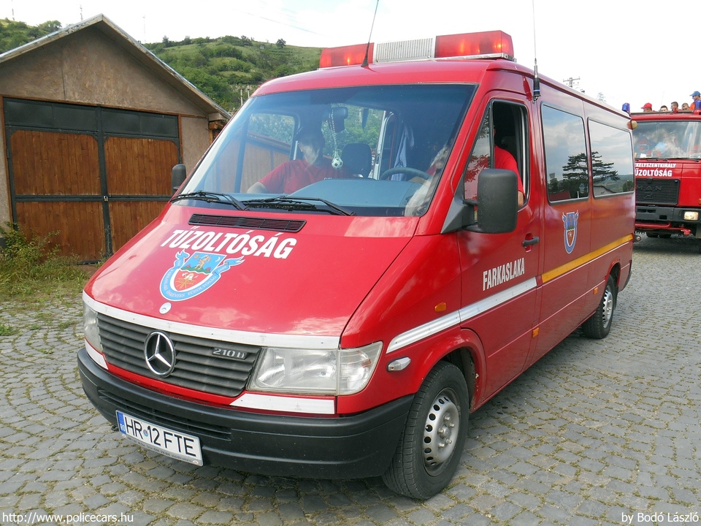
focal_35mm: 26
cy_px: 263
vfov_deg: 53.1
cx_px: 350
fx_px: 527
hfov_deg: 67.3
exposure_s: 1/320
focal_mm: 4.7
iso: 80
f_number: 3.4
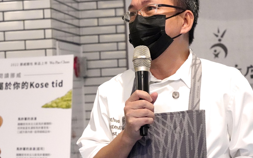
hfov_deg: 19.8
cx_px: 117
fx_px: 724
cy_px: 81
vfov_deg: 12.5
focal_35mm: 105
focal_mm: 69
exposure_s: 1/400
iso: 20000
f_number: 7.1
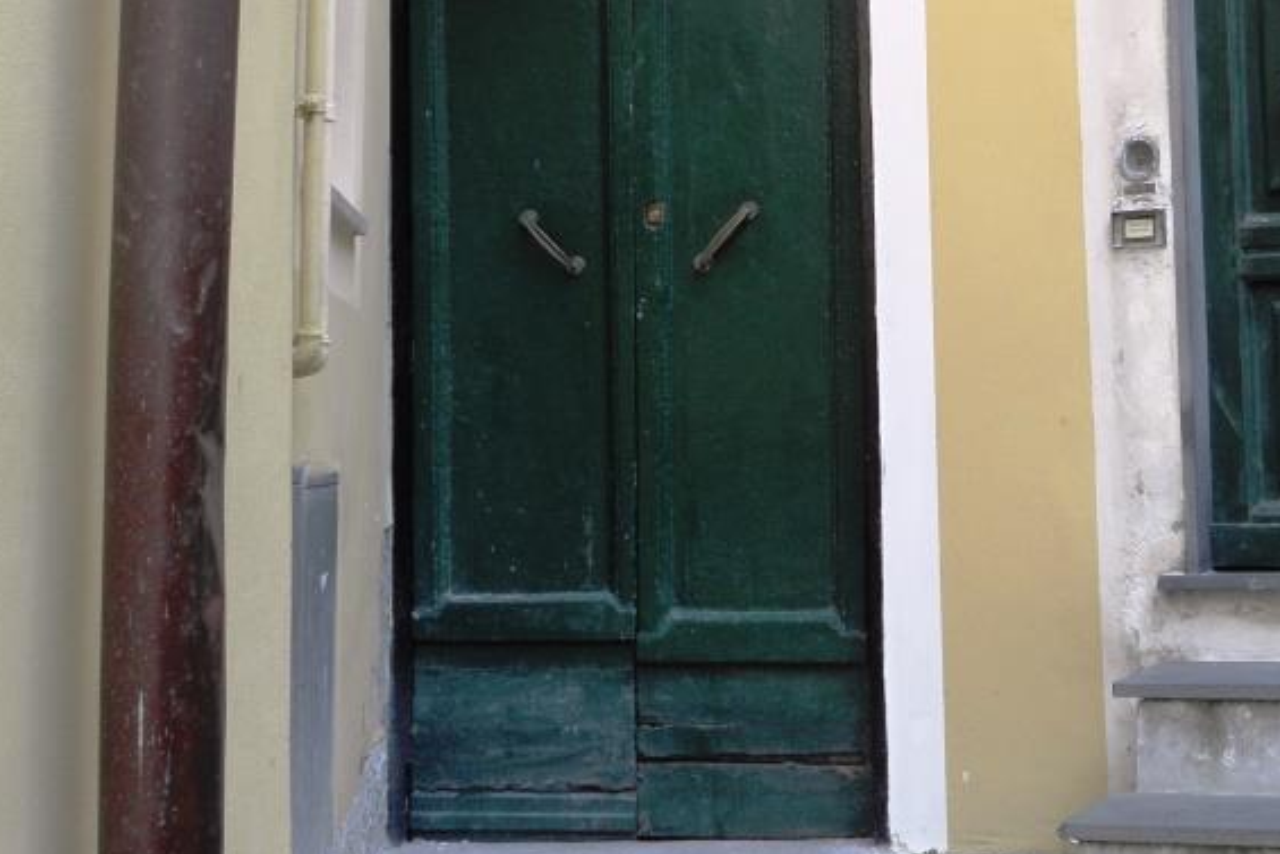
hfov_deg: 30.0
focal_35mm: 66
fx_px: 2347
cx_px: 963
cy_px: 177
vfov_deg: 20.4
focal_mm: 6.24
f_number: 3.1
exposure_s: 1/40
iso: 80
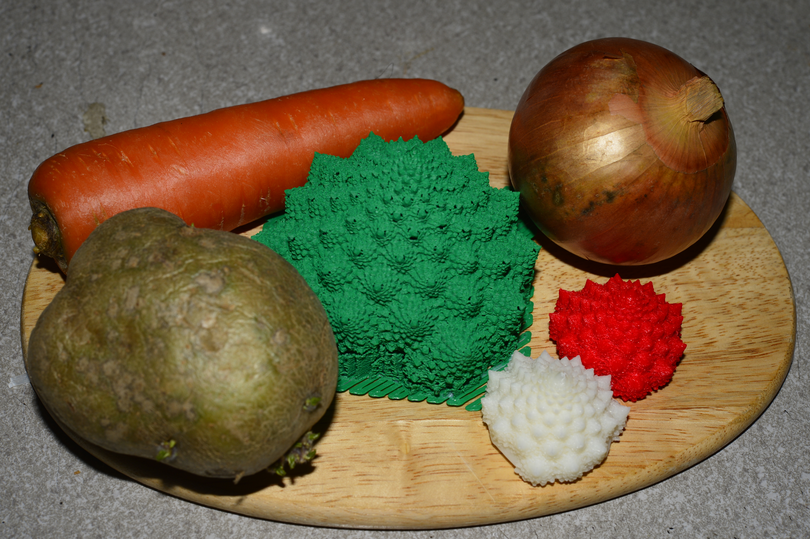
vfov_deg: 22.6
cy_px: 270
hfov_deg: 33.4
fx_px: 1349
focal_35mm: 60
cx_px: 405
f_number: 11
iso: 400
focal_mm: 60
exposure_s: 1/125
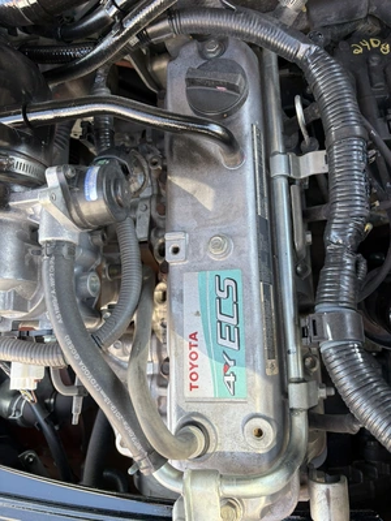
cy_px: 260
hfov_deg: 53.1
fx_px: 392
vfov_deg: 67.3
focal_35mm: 26
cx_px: 196
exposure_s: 1/122
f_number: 1.6
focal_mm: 5.96
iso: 50
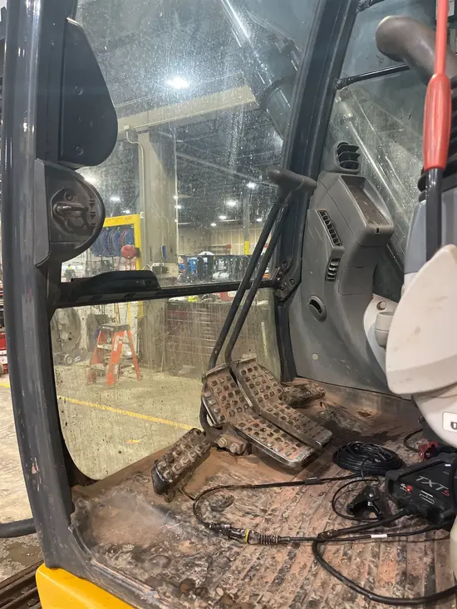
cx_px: 228
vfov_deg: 67.3
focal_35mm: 26
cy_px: 304
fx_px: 458
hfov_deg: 53.1
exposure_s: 1/55
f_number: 1.6
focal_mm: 5.1
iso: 400
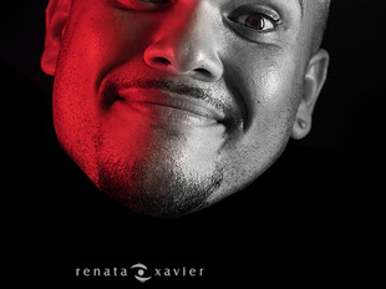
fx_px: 1705
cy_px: 53
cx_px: 138
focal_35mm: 153
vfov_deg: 9.7
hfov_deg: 12.9
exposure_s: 1/80
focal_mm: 85
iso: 800
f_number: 4
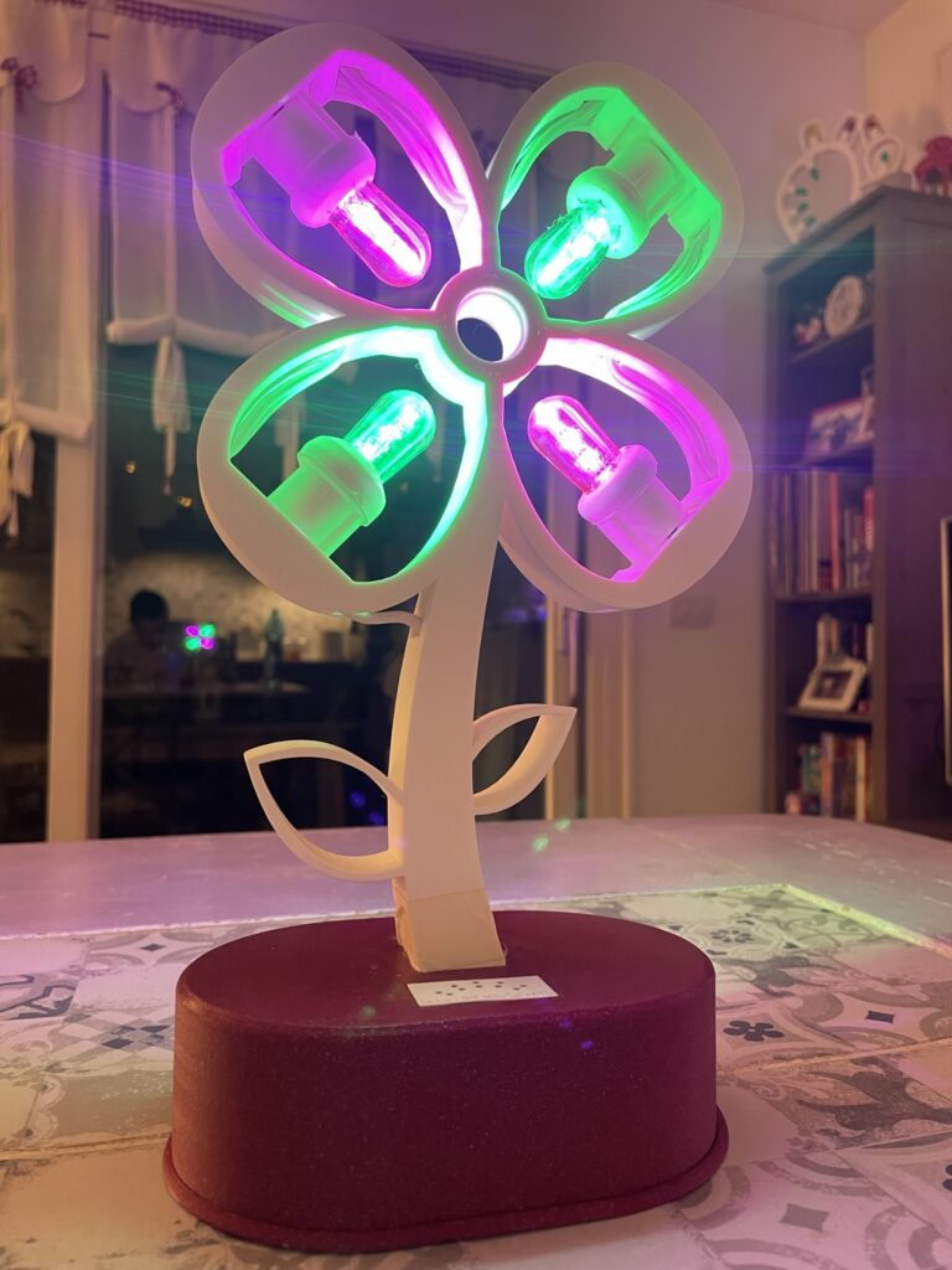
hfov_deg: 53.1
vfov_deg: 67.3
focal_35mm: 26
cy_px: 635
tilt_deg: +2.4
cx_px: 476
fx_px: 953
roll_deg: +0.0
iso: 200
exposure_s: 1/60
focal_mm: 4.2
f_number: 1.6
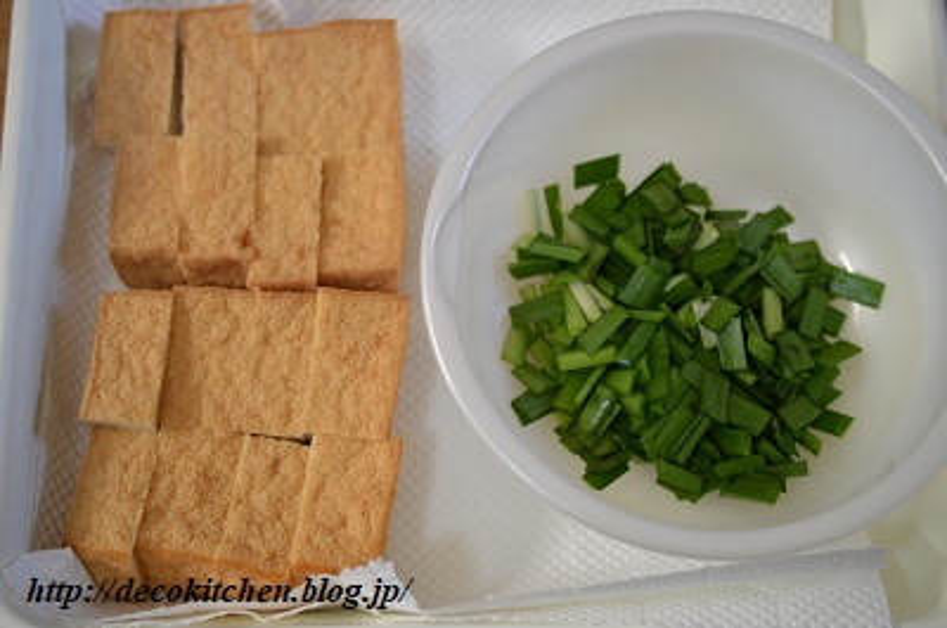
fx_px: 1575
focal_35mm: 60
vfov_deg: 22.5
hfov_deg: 33.5
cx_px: 474
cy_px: 314
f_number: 3
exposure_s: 1/60
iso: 500
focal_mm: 40
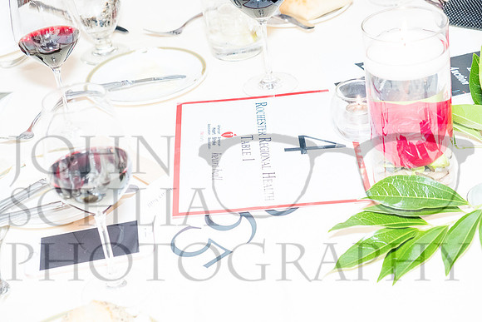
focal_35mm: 83
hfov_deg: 24.5
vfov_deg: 16.5
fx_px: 1111
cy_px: 161
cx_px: 241
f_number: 5.6
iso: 1600
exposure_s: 1/80
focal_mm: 55
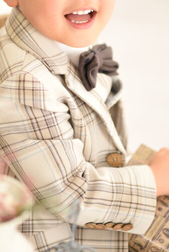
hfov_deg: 8.0
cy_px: 41
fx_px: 1209
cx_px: 59
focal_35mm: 172
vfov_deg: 11.9
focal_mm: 85
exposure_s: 1/125
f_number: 1.8
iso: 250
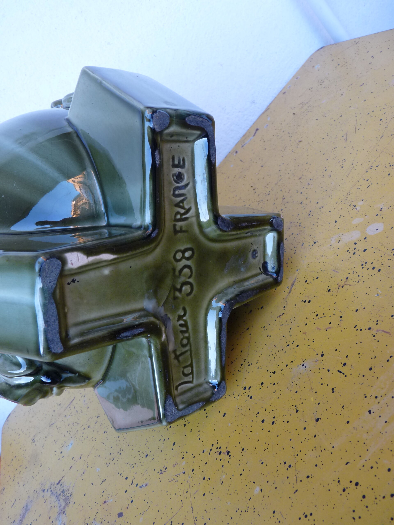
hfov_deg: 51.4
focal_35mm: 27
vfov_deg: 65.3
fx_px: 410
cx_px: 197
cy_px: 262
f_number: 2.8
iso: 125
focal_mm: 4.8
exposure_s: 1/30
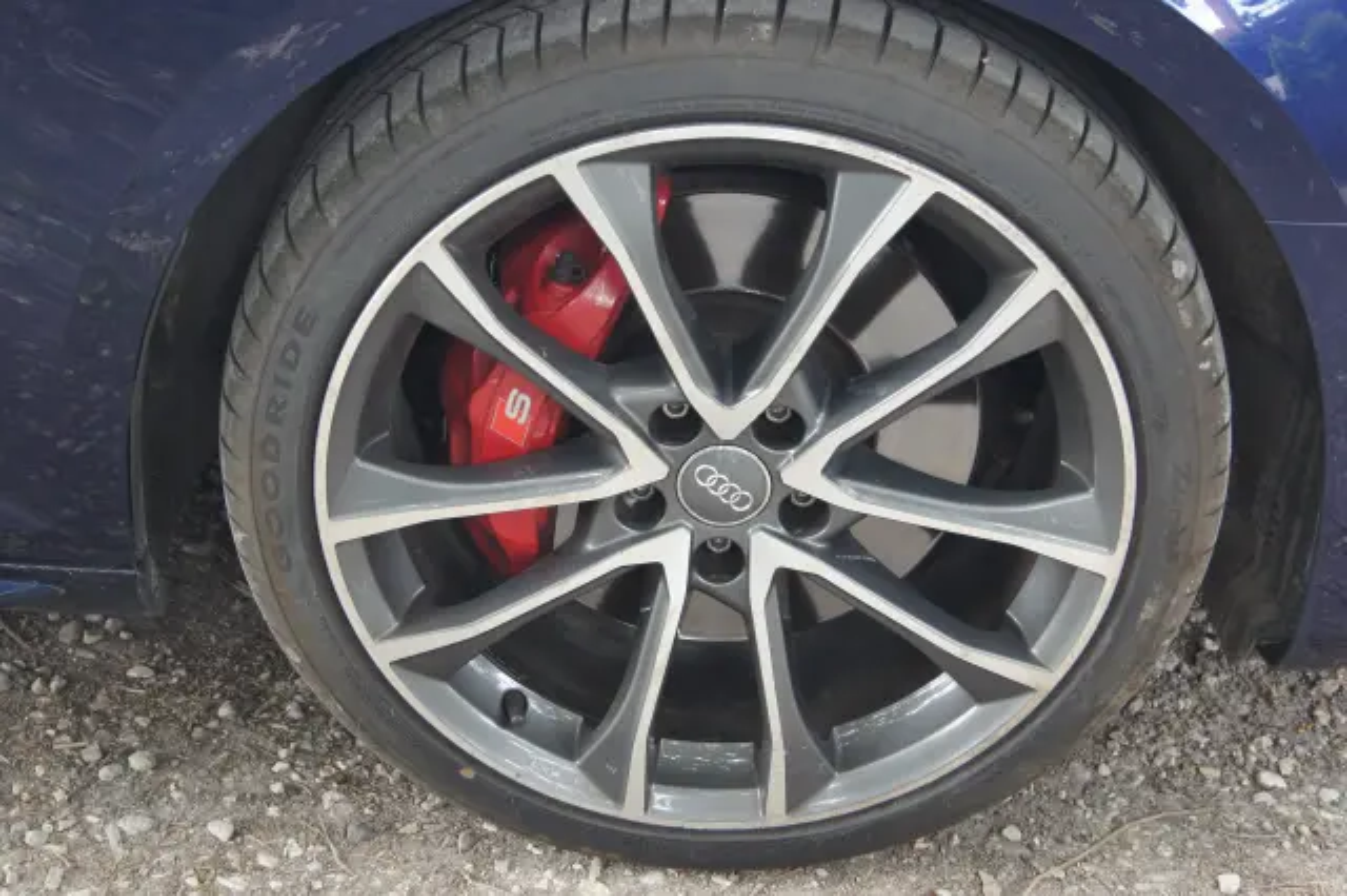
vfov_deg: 22.6
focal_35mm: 60
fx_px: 2244
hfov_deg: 33.4
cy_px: 448
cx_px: 674
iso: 800
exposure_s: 1/80
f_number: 5.6
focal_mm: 40
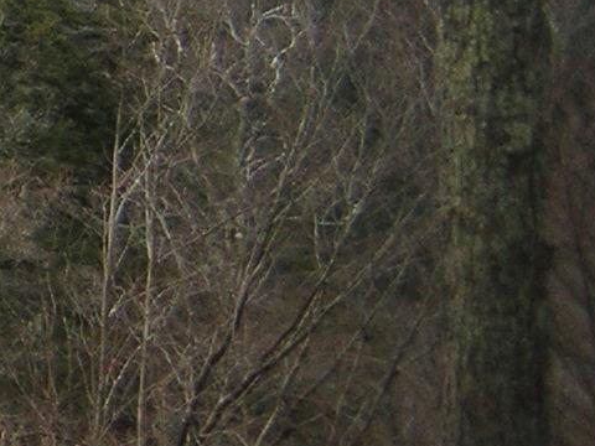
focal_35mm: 120
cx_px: -378
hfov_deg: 14.9
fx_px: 2063
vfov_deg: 12.1
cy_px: -100
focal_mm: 4.7
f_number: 2.6
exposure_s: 1/533
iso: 50
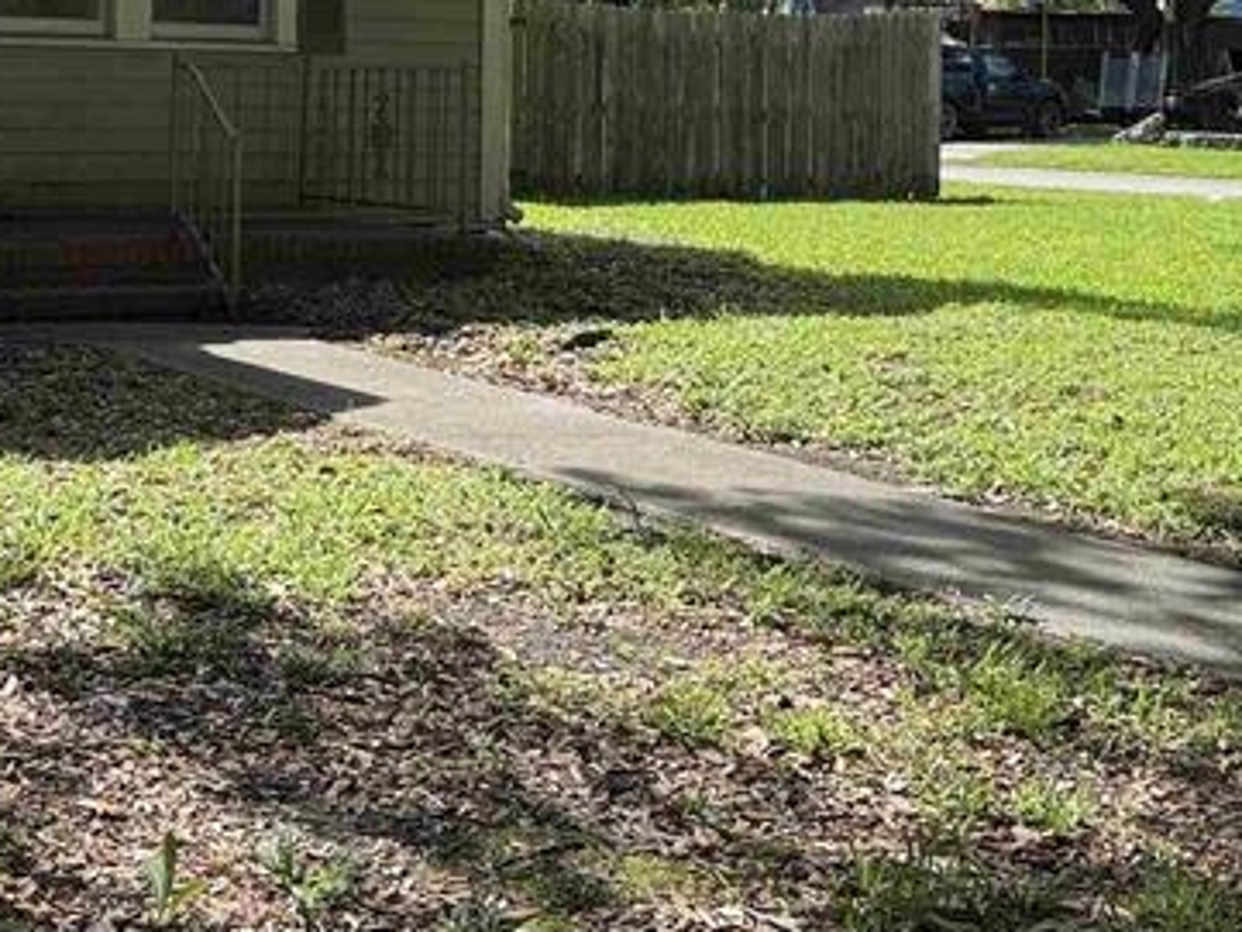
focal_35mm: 68
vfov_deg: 20.9
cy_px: -14
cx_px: 389
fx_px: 2441
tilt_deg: +1.9
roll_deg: -1.3
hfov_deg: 28.3
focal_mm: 6.76
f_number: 1.78
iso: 100
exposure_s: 1/2169
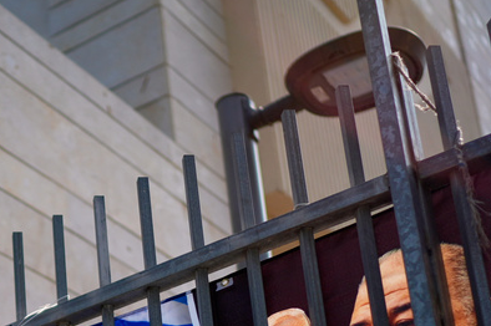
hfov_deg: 21.9
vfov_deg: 14.5
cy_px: 398
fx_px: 1240
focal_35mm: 91
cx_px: 51
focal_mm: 35
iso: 125
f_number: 1.4
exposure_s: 1/16000
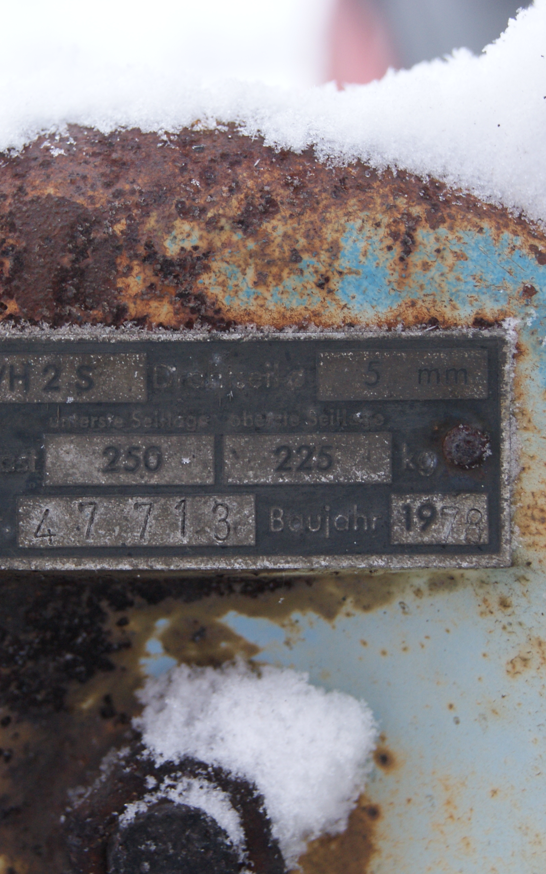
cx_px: 163
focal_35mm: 104
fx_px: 2471
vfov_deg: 20.1
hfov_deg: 12.6
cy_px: 437
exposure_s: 1/60
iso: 400
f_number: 5.6
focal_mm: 45
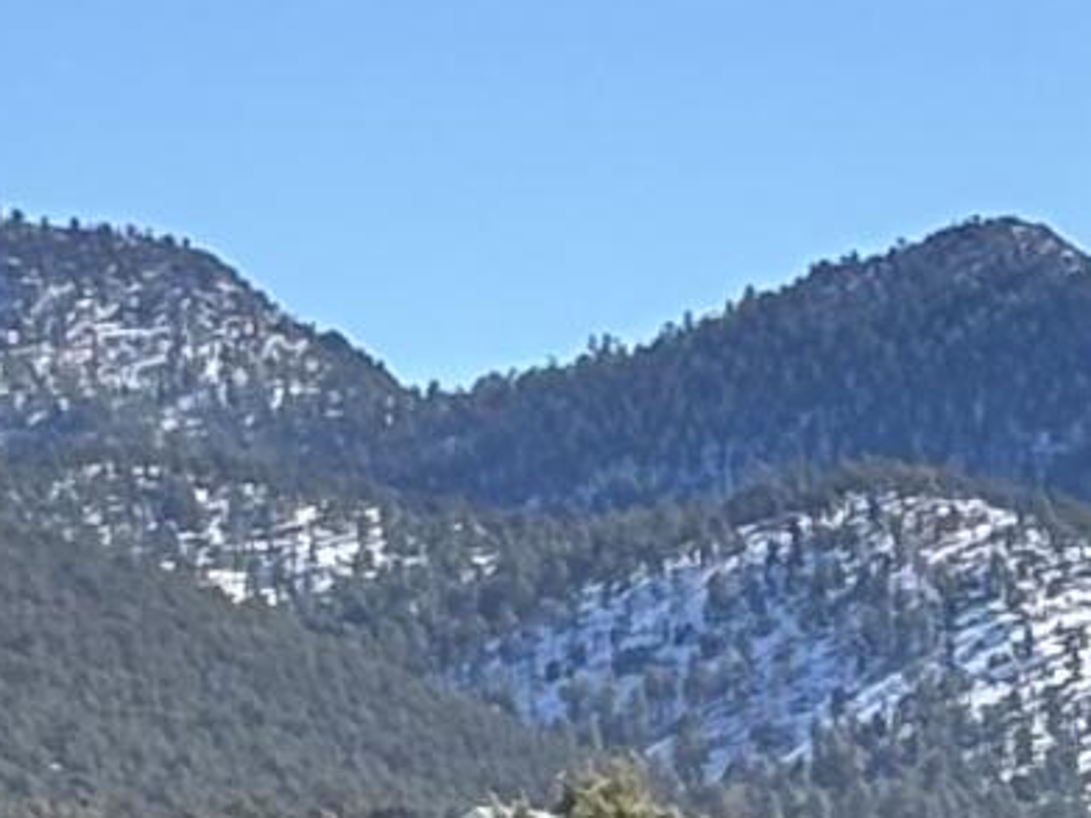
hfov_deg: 5.0
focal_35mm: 399
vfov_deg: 3.7
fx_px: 12572
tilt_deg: +1.7
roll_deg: -0.4
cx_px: 1203
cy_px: 938
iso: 40
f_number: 1.6
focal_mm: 5.96
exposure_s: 1/2778
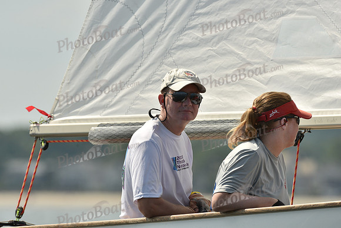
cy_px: 114
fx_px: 5684
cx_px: 170
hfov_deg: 3.4
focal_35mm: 600
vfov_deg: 2.3
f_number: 9
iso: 250
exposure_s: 1/1000
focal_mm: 600
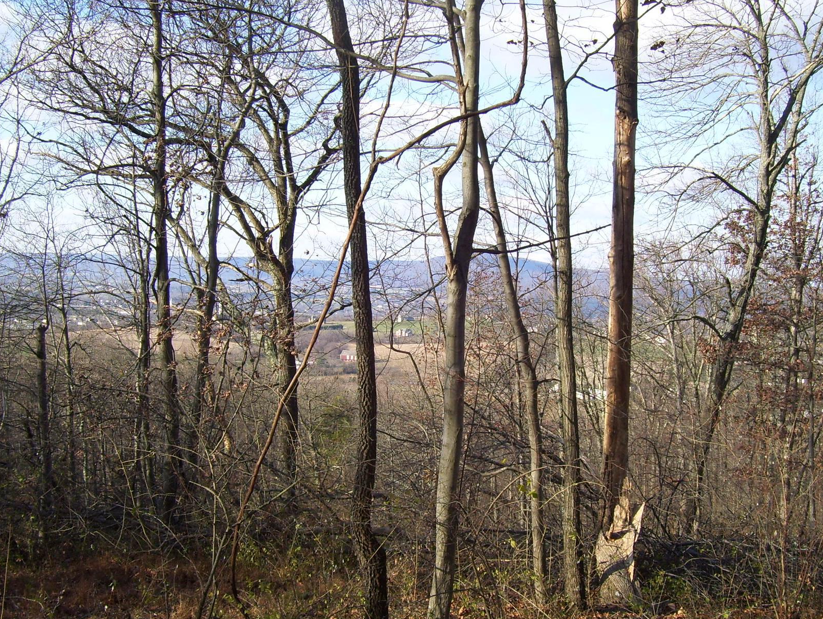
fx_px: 1095
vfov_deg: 31.6
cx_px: 417
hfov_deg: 41.2
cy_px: 318
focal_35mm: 46
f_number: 4.8
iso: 80
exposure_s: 1/200
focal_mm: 6
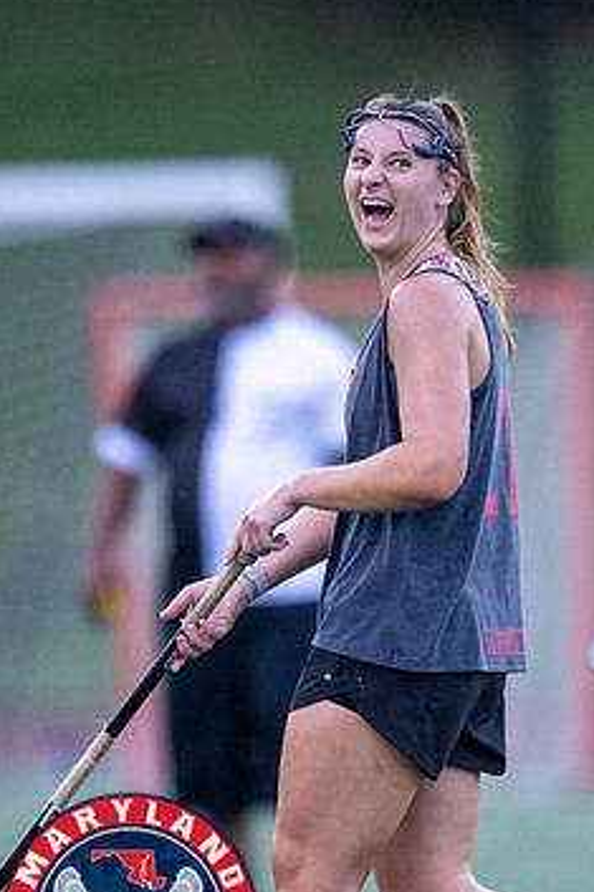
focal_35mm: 886
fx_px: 21948
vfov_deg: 2.3
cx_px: 484
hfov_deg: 1.6
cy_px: 603
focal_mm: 400
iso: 3600
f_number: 2.8
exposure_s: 1/1000
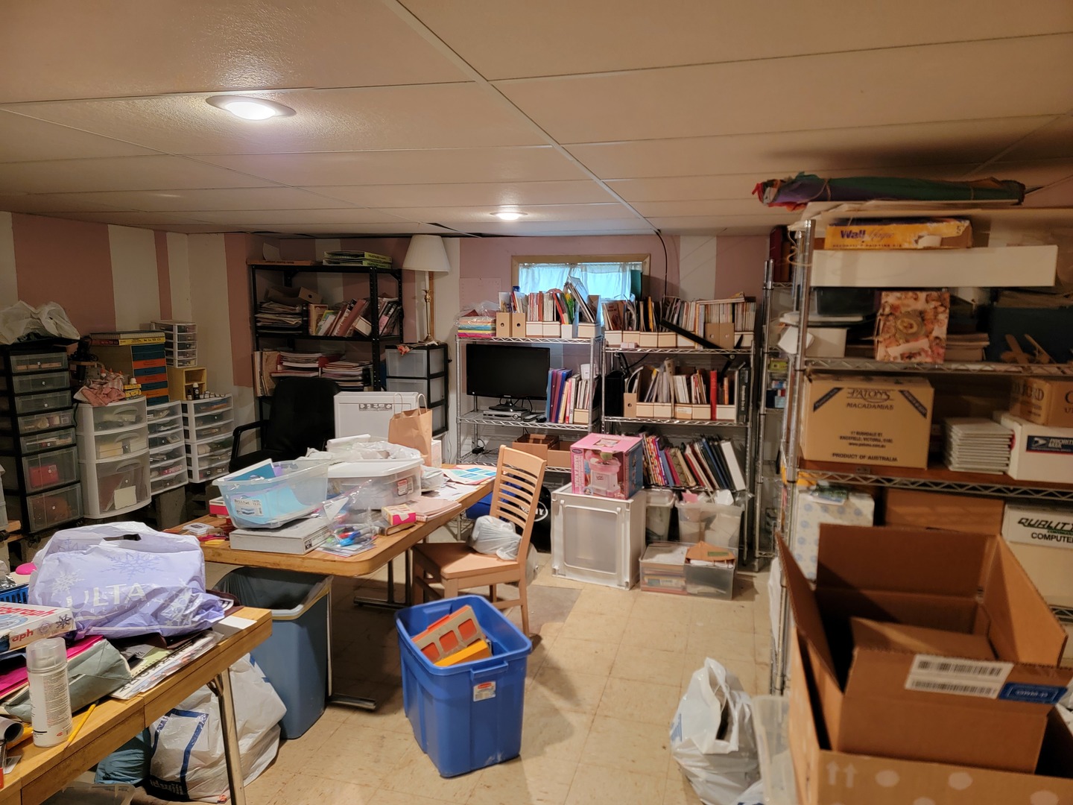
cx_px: 536
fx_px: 744
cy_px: 402
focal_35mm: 24
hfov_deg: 71.6
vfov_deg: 56.8
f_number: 1.8
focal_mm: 6.7
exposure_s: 1/40
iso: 400
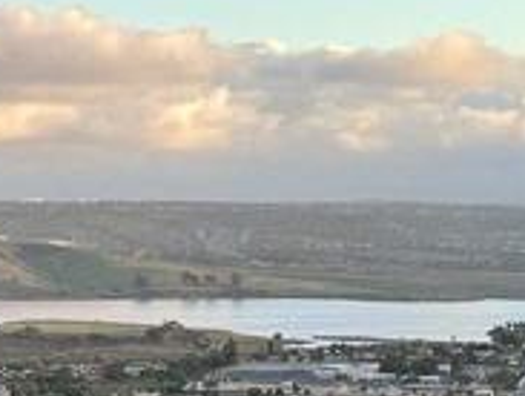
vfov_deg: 11.1
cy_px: 221
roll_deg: +0.2
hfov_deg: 13.3
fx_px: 2036
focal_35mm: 134
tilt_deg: -0.3
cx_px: -410
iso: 80
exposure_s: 1/999
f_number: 1.78
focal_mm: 6.86
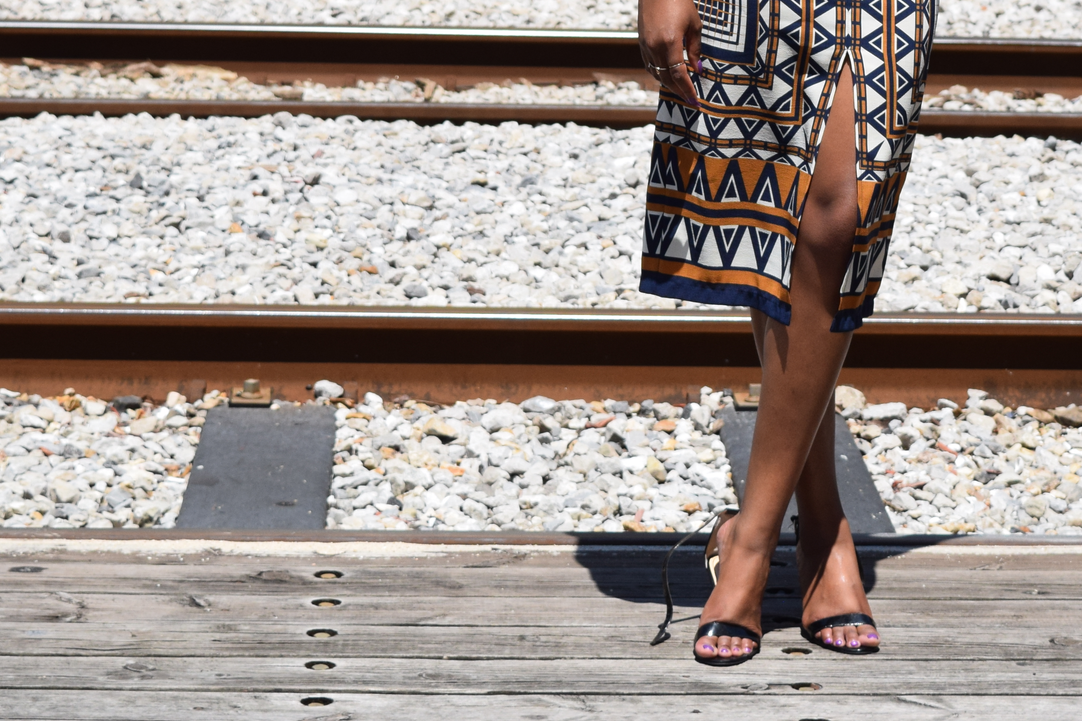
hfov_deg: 13.6
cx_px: 735
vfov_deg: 9.0
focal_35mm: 151
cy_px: -38
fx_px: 4538
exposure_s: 1/1600
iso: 400
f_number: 7.1
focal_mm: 46
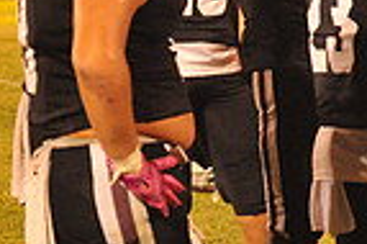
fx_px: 3299
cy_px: -33
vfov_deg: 4.2
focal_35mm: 324
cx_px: 680
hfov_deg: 6.2
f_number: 5
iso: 5000
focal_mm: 80
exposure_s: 1/160
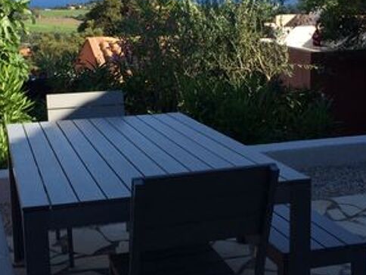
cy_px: 81
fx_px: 656
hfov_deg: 31.2
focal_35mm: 62
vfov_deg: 23.5
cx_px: 160
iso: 40
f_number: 2.2
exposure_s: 1/1368
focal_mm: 4.12
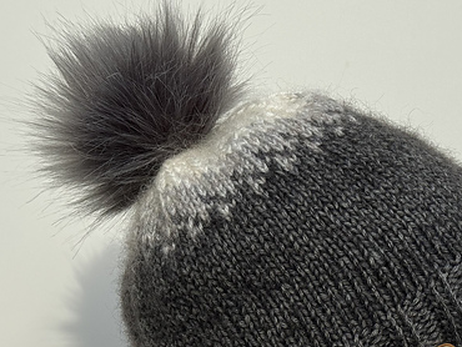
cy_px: 280
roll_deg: +0.4
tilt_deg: +4.2
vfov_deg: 17.6
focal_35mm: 83
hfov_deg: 23.5
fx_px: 1108
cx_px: 276
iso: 64
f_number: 1.78
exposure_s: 1/1818
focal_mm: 6.76
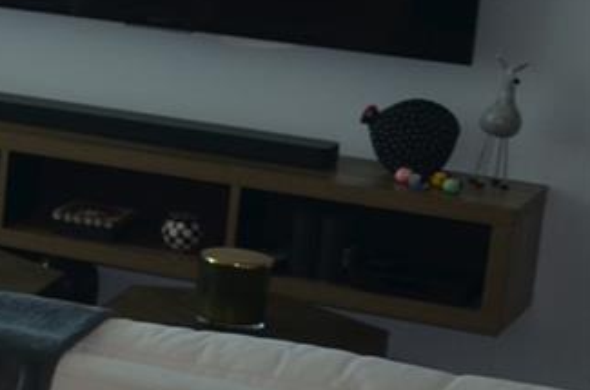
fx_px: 2174
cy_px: 77
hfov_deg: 12.1
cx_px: -855
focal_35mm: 133
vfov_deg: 10.2
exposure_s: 1/200
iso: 200
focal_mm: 18
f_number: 3.5
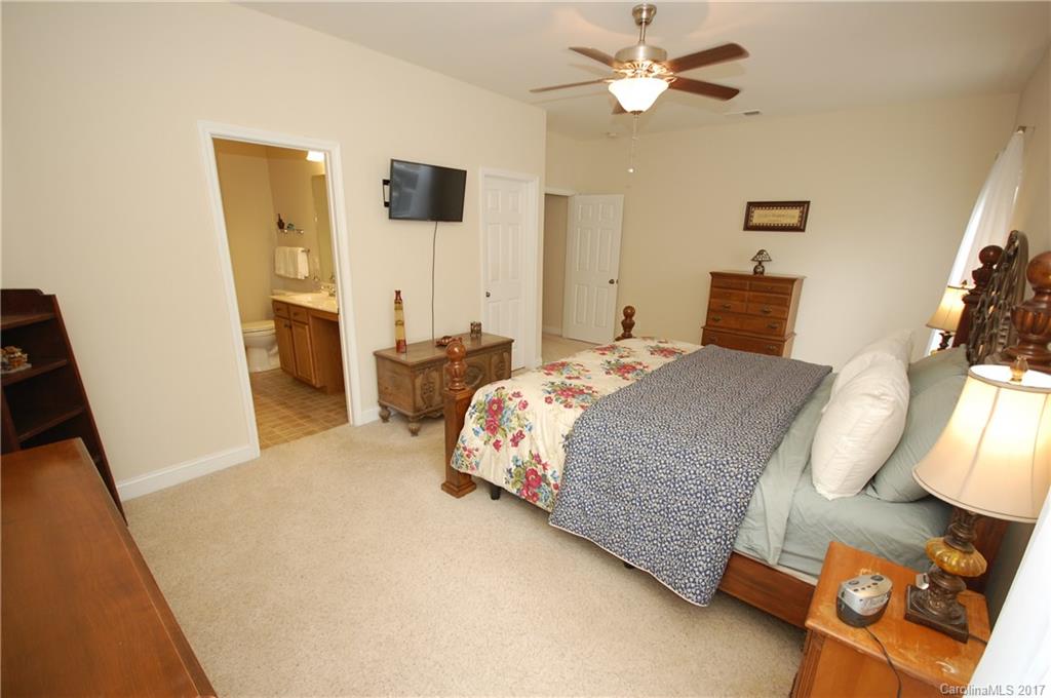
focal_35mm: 15
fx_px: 437
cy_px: 349
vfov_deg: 77.2
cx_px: 526
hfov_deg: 100.5
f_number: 4
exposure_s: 1/60
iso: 400
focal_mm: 10
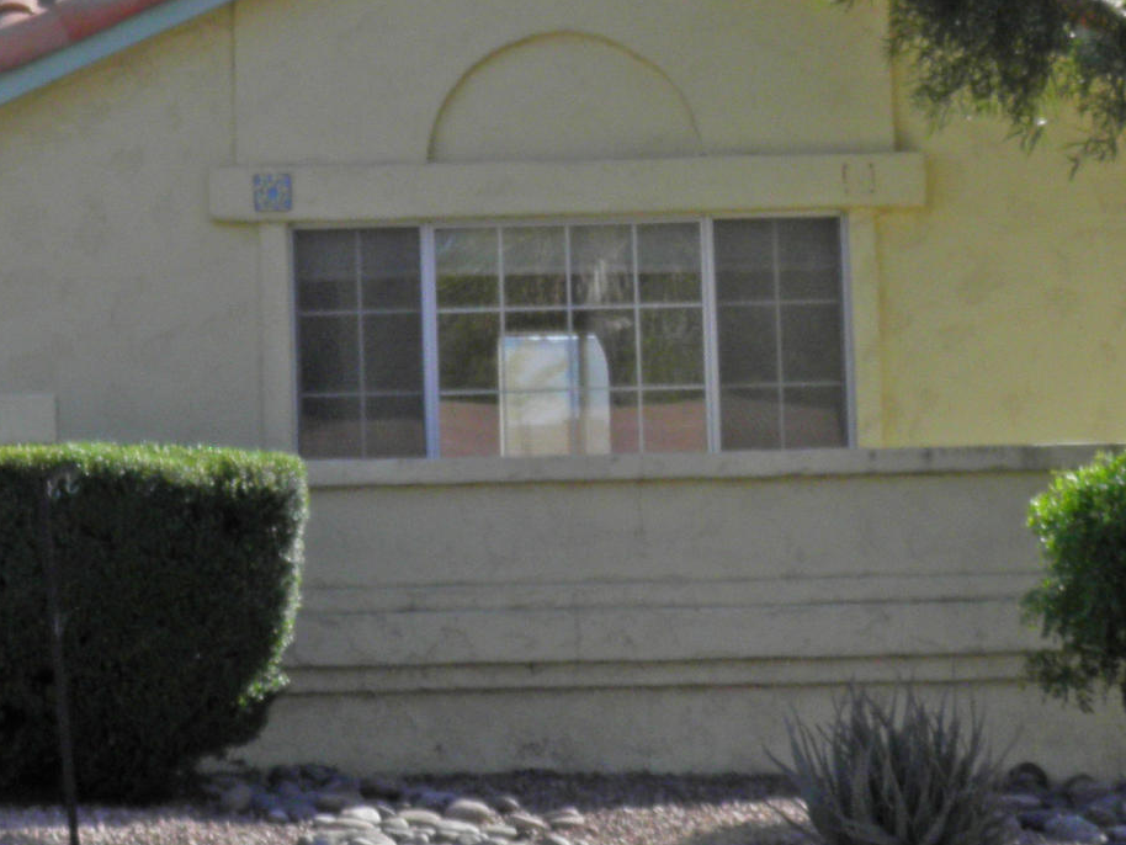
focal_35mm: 128
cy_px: 91
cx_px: -190
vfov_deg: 11.5
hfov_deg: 14.9
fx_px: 4165
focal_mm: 7.1
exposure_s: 1/200
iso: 50
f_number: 5.7
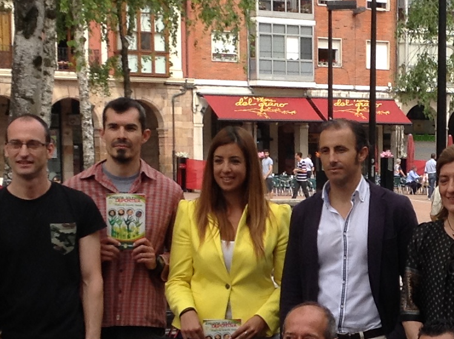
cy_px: 278
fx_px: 1493
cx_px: 386
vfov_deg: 12.9
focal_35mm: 114
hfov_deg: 17.1
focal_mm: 3.3
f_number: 2.4
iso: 32
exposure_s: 1/449
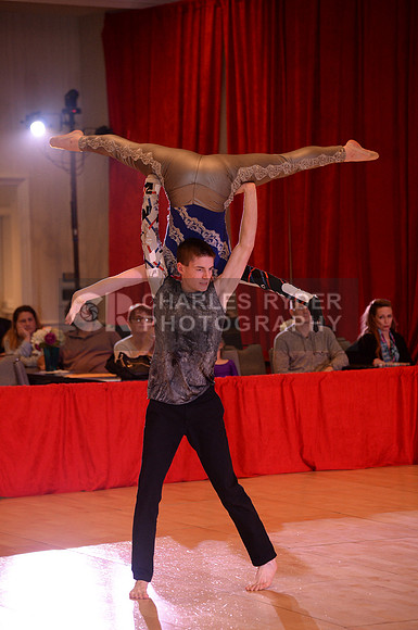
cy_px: 315
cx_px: 209
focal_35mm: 120
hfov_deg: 11.4
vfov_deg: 17.1
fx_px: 2096
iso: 2000
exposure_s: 1/250
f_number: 4.5
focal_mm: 120
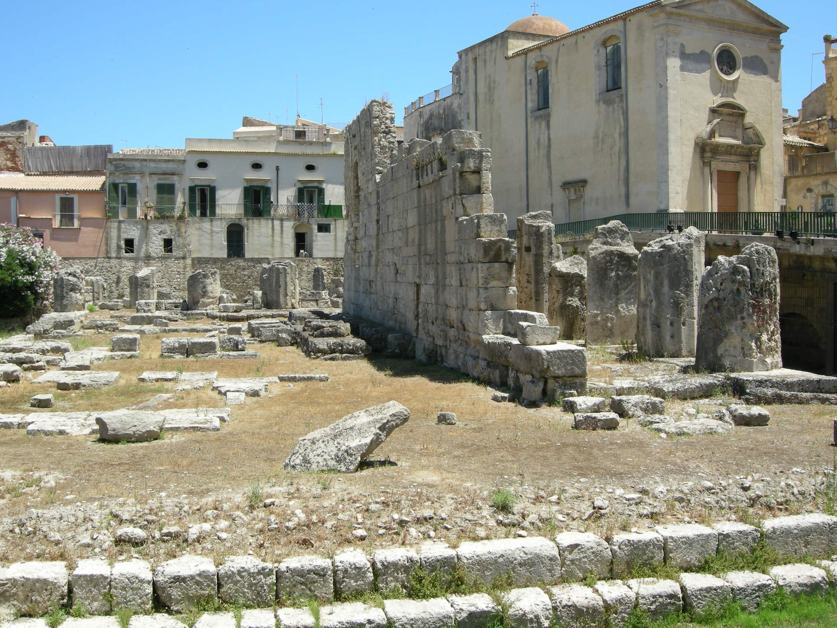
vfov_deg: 36.8
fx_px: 943
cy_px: 310
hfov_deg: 47.9
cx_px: 427
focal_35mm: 39
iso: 64
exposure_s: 1/200
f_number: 5.4
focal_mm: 7.5
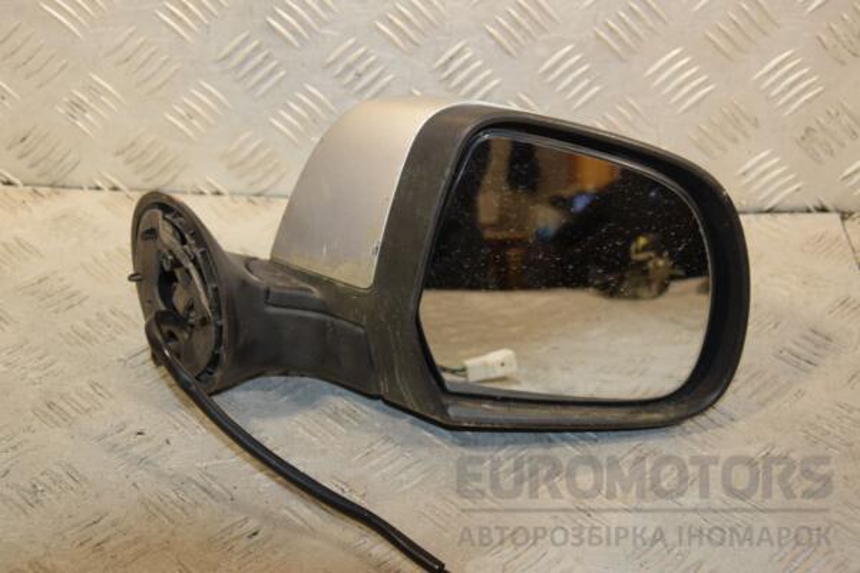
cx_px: 430
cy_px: 286
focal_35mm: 63
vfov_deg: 21.6
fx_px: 1505
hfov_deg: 31.9
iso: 800
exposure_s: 1/200
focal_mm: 42
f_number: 5.6
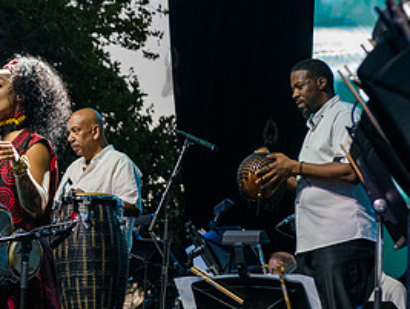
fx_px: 1732
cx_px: -28
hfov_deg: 13.3
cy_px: 144
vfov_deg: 10.2
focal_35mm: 146
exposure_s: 1/800
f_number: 4
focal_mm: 70
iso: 4000
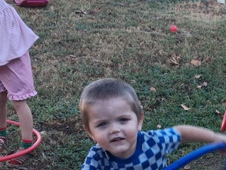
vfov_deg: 15.5
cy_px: 165
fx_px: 614
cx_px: 227
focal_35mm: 94
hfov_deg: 20.2
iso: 25
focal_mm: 4
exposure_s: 1/139
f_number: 1.8
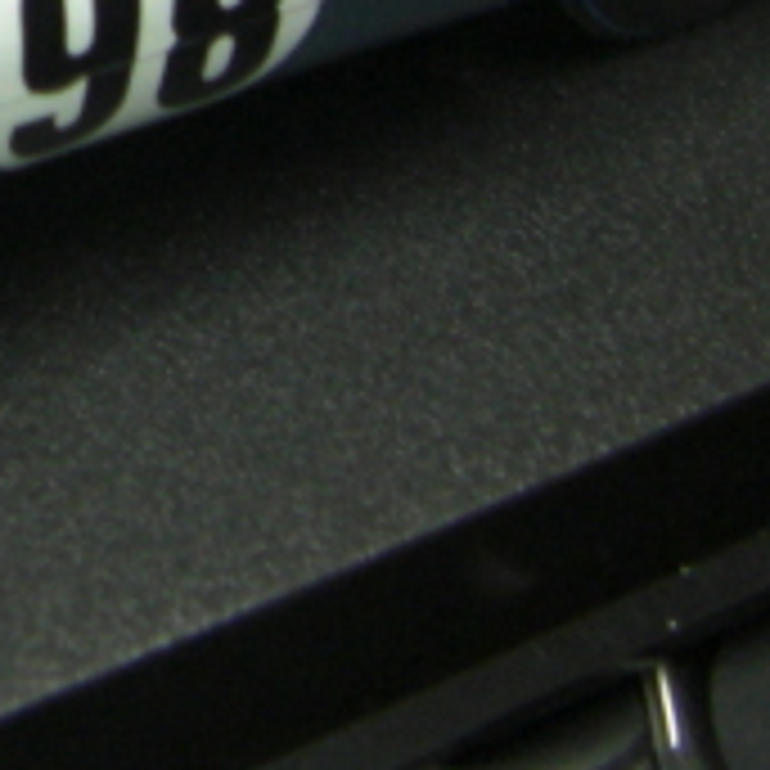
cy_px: -230
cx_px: -347
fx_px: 3171
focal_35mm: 126
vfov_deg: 13.4
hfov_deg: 13.2
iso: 200
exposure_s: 1/25
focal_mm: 6.3
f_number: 3.4
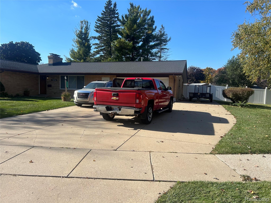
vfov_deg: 53.1
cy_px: 102
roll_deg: -1.8
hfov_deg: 67.3
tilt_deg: -3.7
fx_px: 204
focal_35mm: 26
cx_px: 136
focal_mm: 5.7
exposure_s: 1/2915
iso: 50
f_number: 1.5
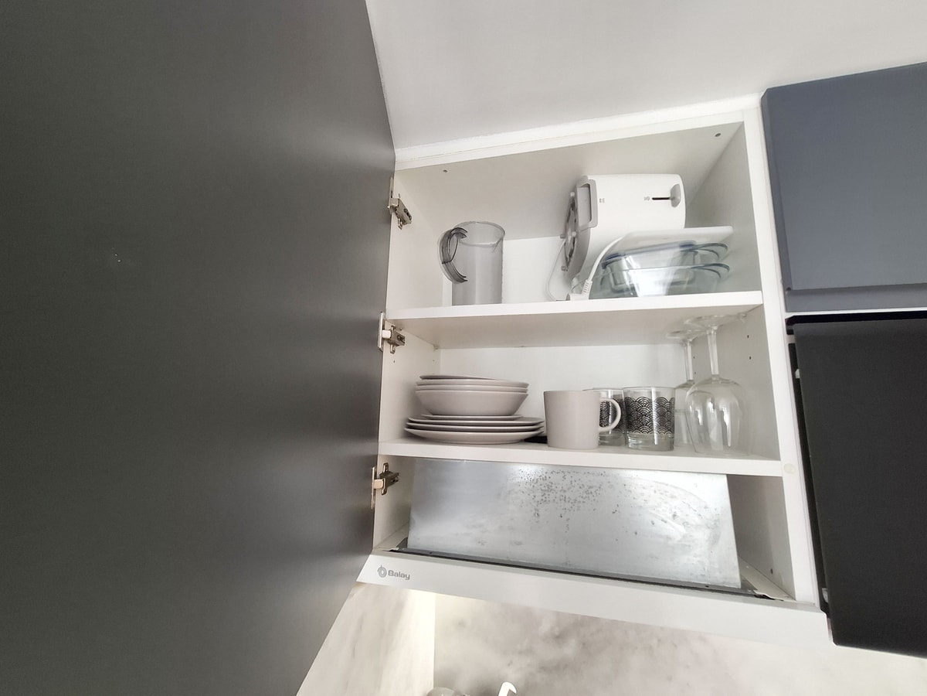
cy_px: 348
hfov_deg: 106.2
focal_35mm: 13
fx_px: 348
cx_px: 464
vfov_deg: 89.9
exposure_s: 1/40
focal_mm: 1.74
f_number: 2.2
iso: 160
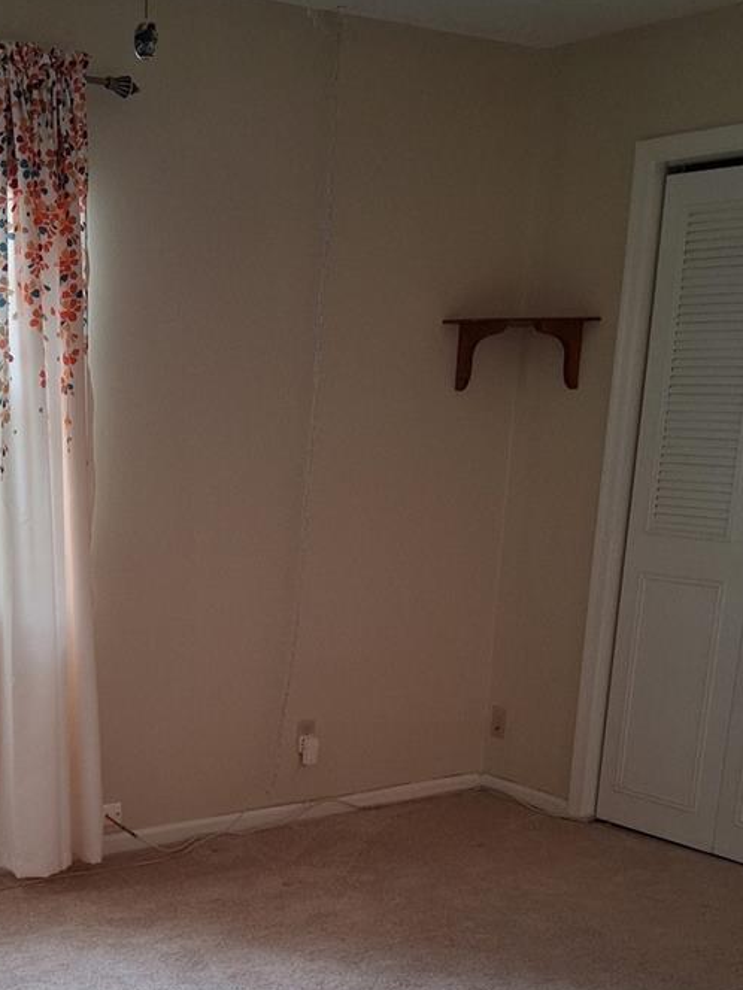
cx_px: 125
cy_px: 781
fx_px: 1345
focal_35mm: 47
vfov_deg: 39.0
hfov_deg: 30.0
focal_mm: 3.98
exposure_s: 1/50
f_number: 1.8
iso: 250
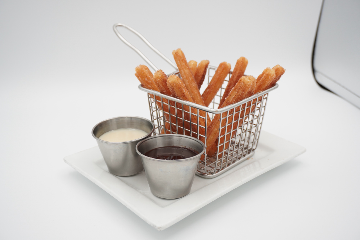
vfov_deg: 30.8
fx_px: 435
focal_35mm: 44
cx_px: 180
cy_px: 120
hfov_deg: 45.0
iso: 100
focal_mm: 29
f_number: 4.5
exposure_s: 1/100
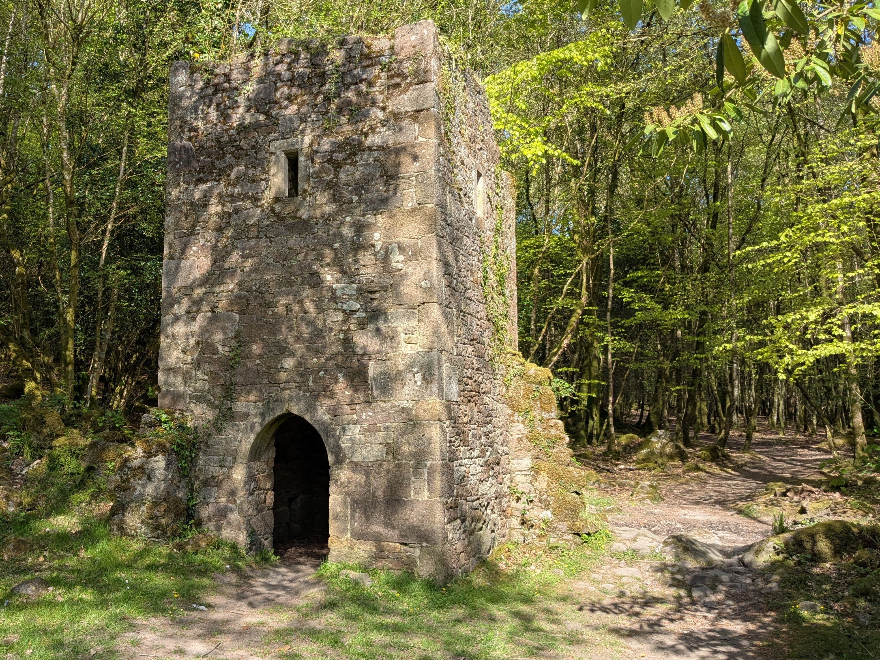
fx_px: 890
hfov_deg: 52.0
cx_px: 320
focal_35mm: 35
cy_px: 304
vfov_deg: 40.7
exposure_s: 1/1063
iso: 54
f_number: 1.73
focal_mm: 4.38
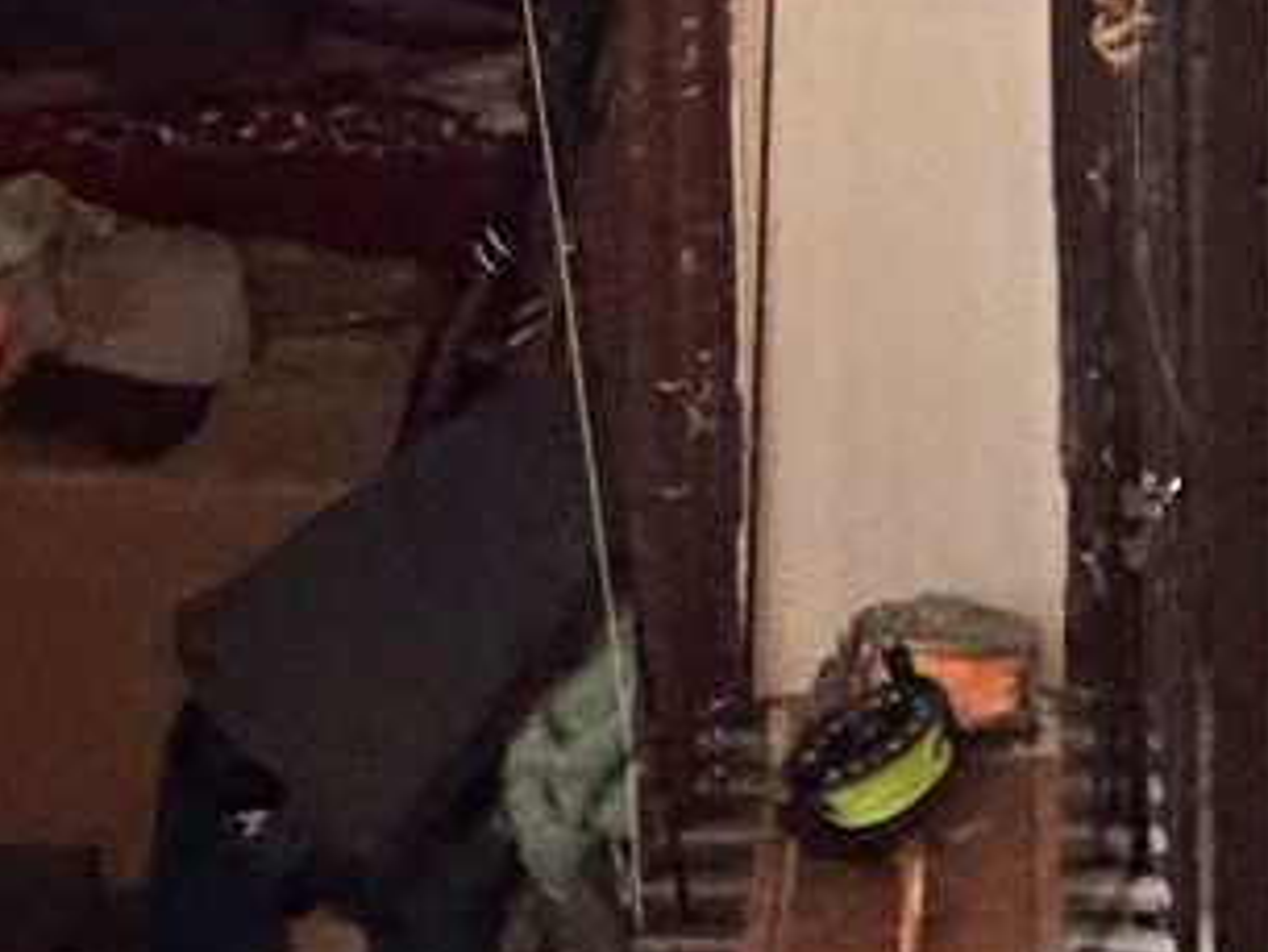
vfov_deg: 13.6
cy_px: -919
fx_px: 3445
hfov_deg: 20.6
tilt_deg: -5.0
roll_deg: -0.7
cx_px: 1048
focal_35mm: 94
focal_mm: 2.22
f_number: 2.2
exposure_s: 1/40
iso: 1000
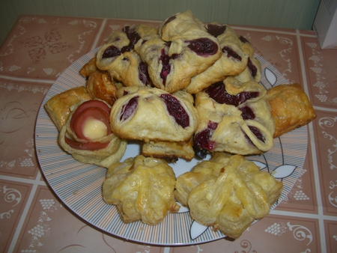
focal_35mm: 38
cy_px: 126
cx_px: 168
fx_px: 370
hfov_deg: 49.0
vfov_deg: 37.8
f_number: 2.8
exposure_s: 1/30
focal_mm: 7.9
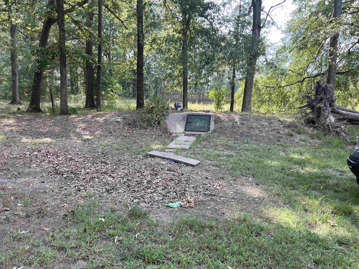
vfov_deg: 53.1
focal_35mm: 26
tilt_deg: -9.6
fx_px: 270
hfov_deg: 67.3
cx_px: 180
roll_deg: -0.5
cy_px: 134
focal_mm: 5.7
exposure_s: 1/439
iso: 50
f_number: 1.5
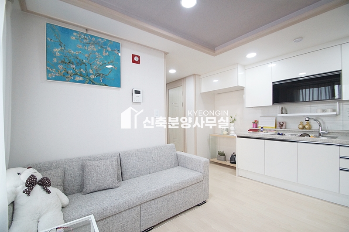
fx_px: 145
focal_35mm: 15
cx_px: 174
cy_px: 116
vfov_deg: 77.2
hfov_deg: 100.4
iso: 1600
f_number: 4
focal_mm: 10
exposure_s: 1/250
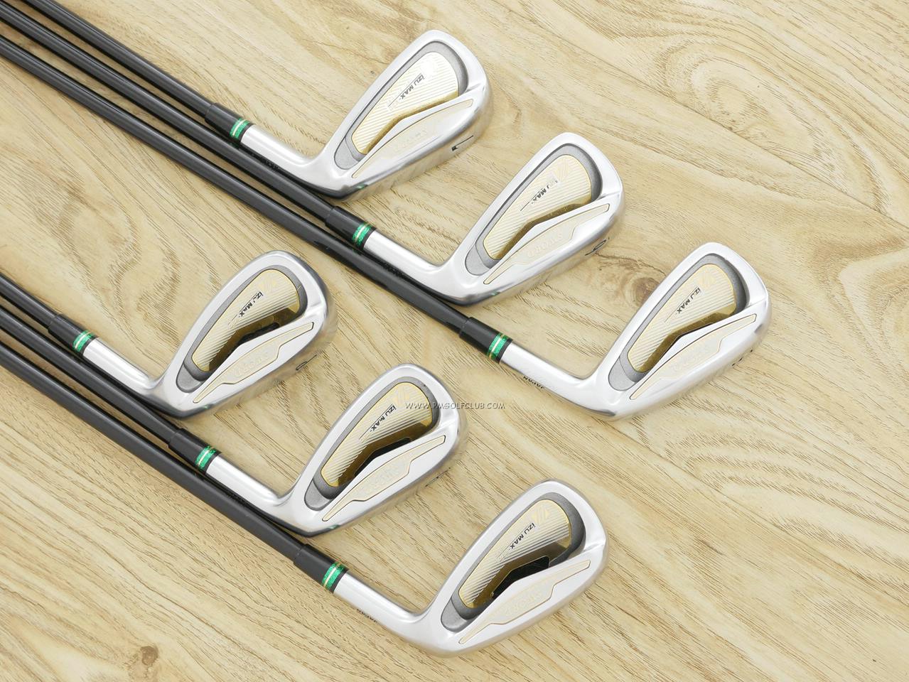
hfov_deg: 38.2
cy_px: 341
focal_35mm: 50
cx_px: 454
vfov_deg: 29.1
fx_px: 1313
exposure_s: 1/40
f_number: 4.5
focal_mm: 25
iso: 1600
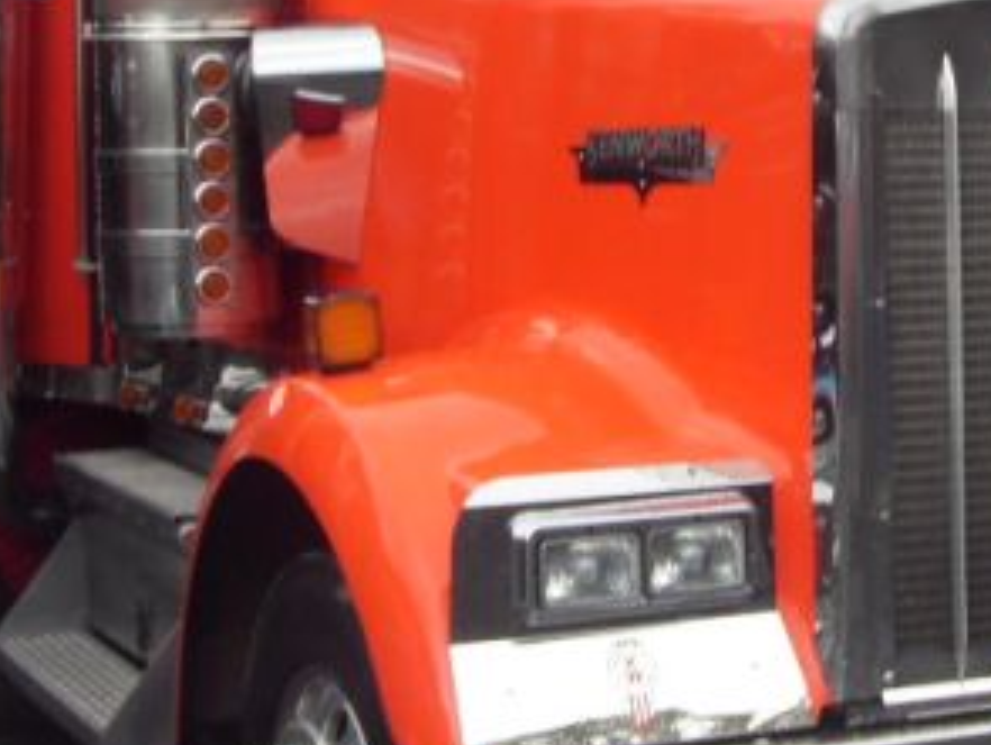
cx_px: 607
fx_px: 3037
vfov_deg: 14.0
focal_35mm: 106
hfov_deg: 18.5
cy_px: 243
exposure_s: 1/125
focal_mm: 6.6
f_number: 6.2
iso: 80
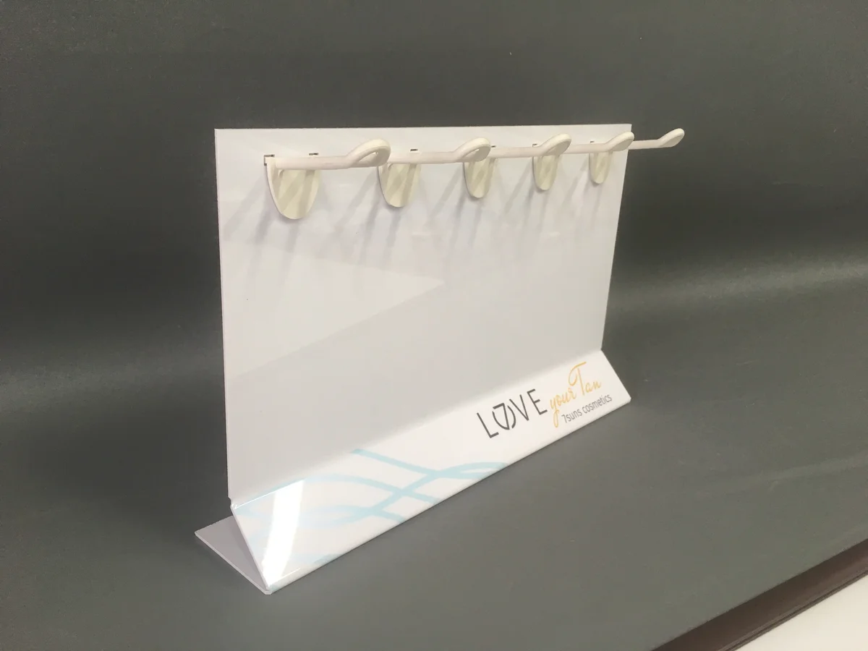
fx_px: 727
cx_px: 434
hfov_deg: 61.7
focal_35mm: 29
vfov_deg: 48.2
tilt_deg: -17.0
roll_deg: -5.1
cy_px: 326
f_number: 2.2
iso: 50
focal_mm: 4.15
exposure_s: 1/33
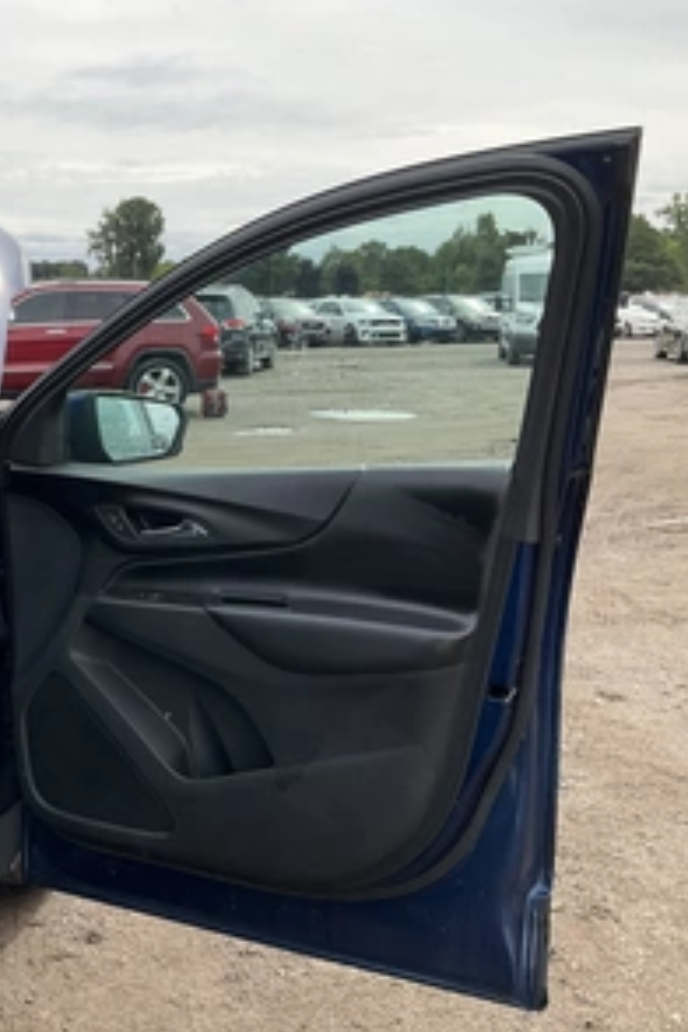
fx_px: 1175
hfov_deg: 30.3
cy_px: 523
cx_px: 0
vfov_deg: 47.4
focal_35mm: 41
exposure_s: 1/944
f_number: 1.8
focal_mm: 3
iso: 25
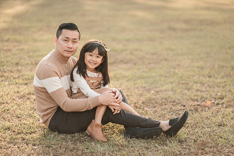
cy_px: 78
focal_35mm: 85
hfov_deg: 23.9
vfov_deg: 16.1
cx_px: 117
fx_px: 553
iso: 100
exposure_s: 1/640
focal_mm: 85
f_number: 2
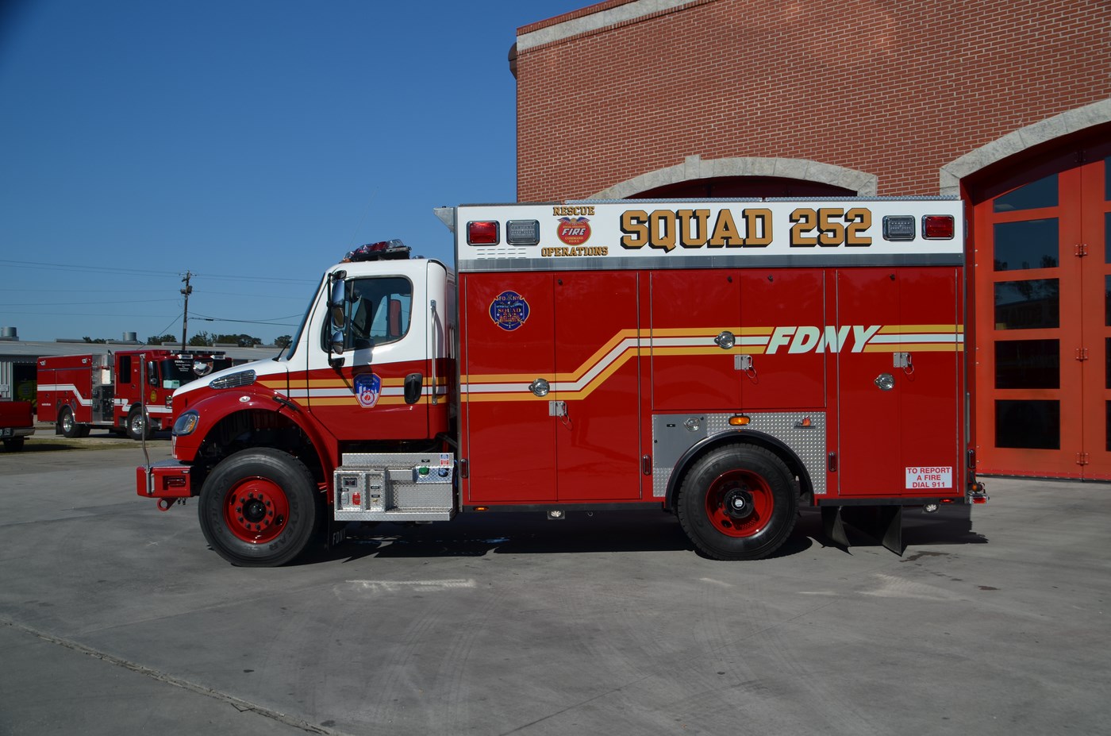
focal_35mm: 33
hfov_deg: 57.3
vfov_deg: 39.8
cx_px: 556
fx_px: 1016
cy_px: 368
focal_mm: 22
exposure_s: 1/250
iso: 100
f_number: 8
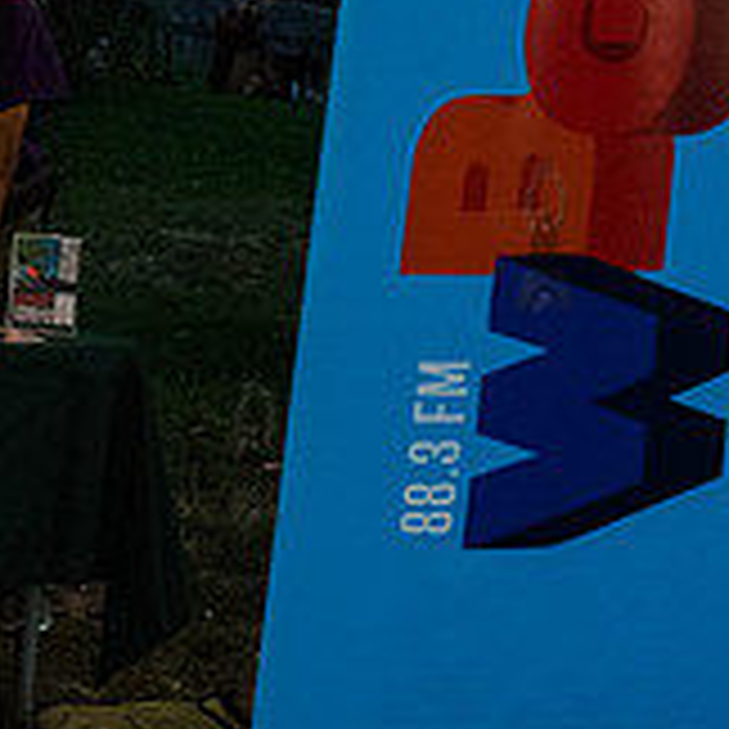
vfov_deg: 23.5
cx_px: -328
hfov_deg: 20.6
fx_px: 1739
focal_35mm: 73
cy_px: 232
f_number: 3.2
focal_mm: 24
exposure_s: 1/250
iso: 6400
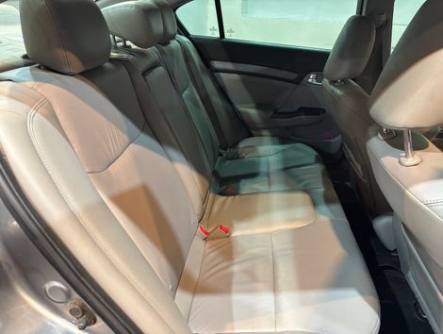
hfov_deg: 67.2
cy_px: 167
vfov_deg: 53.2
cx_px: 222
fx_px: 333
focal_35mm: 26
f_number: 1.6
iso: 400
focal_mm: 5.96
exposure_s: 1/60
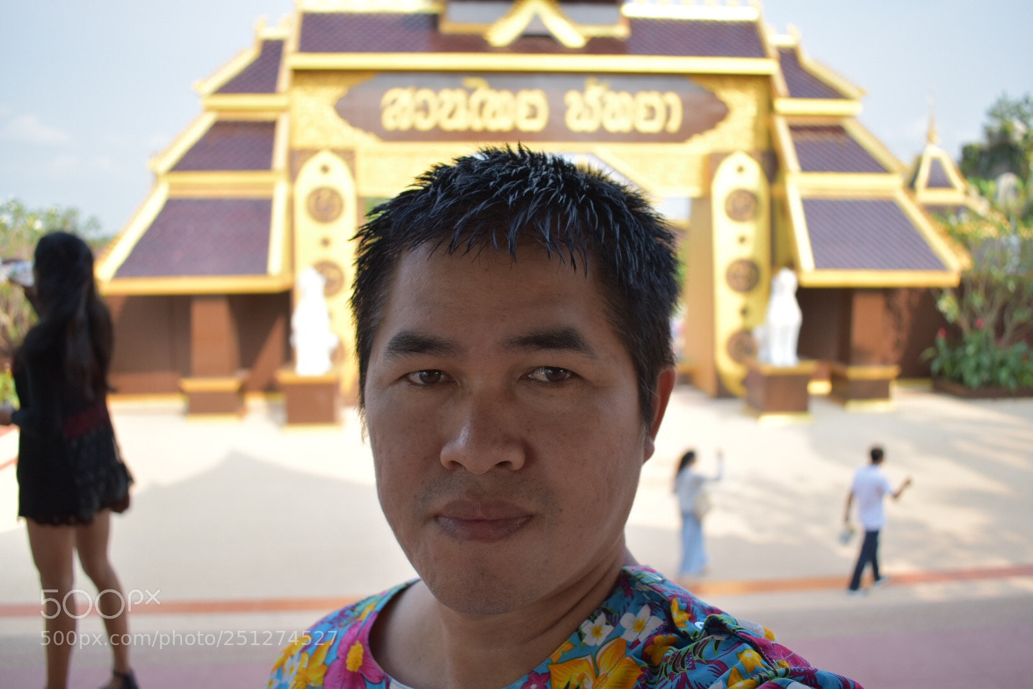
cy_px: 344
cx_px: 516
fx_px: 947
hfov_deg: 57.2
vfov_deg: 40.0
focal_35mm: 33
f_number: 3.8
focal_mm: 22
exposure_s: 1/500
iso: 200
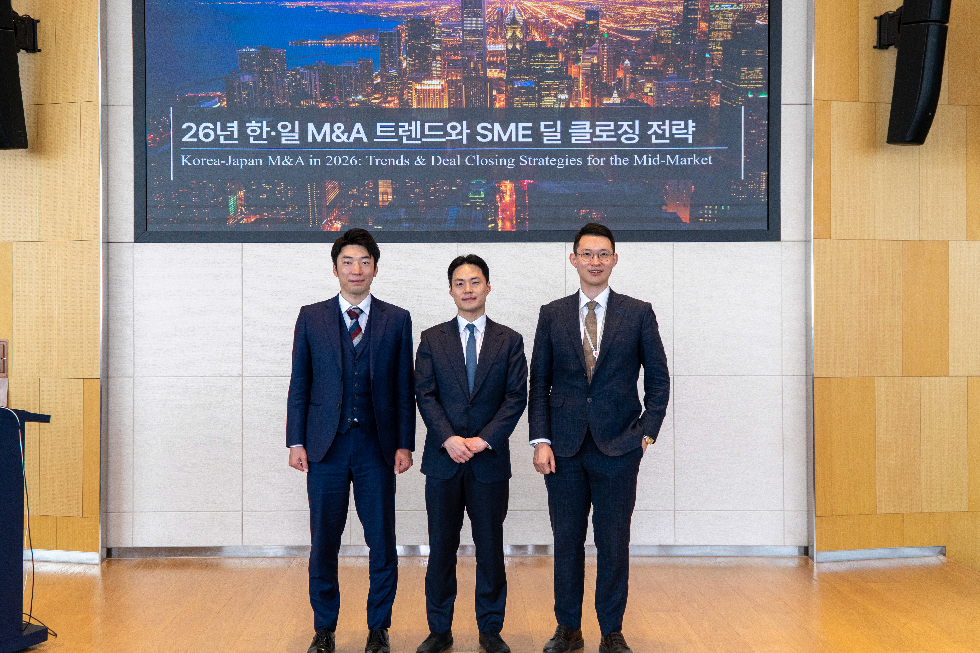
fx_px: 1022
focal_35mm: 38
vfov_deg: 35.5
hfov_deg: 51.2
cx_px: 455
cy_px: 325
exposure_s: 1/250
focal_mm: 23
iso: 800
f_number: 5
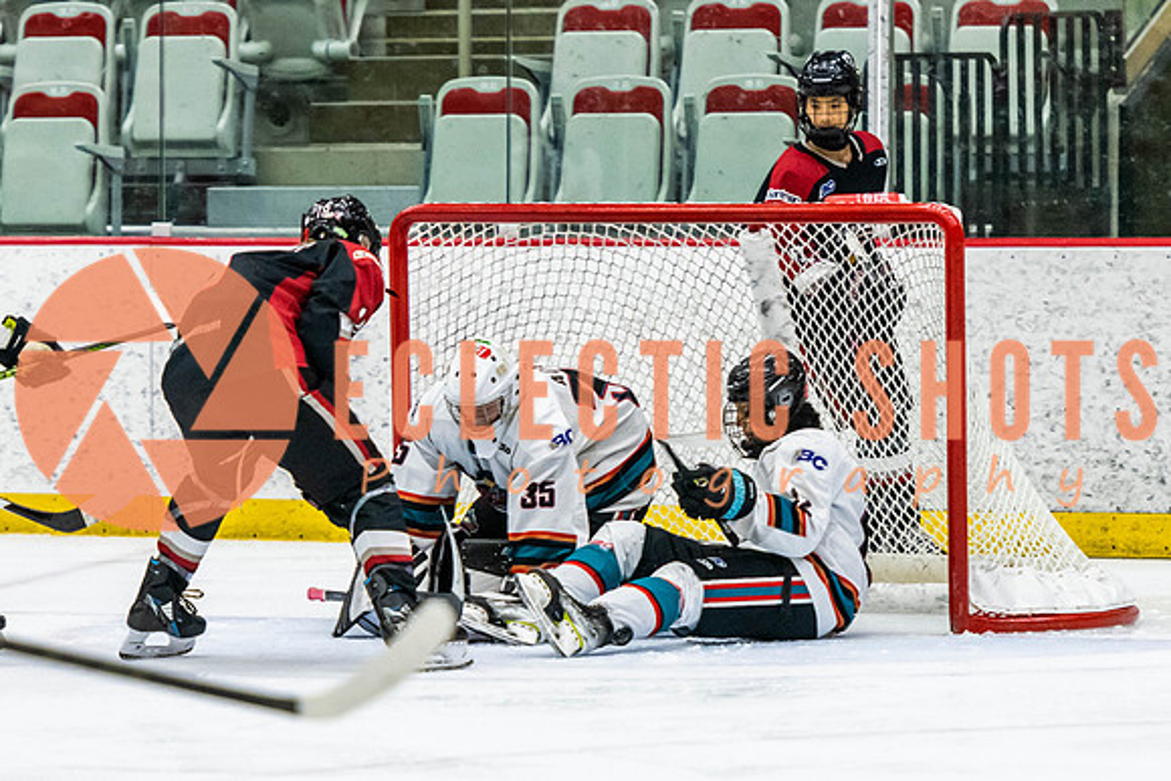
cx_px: 419
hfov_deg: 6.7
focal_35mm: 306
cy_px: 415
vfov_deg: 4.5
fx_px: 9971
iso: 3200
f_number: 2.8
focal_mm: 160
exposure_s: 1/640
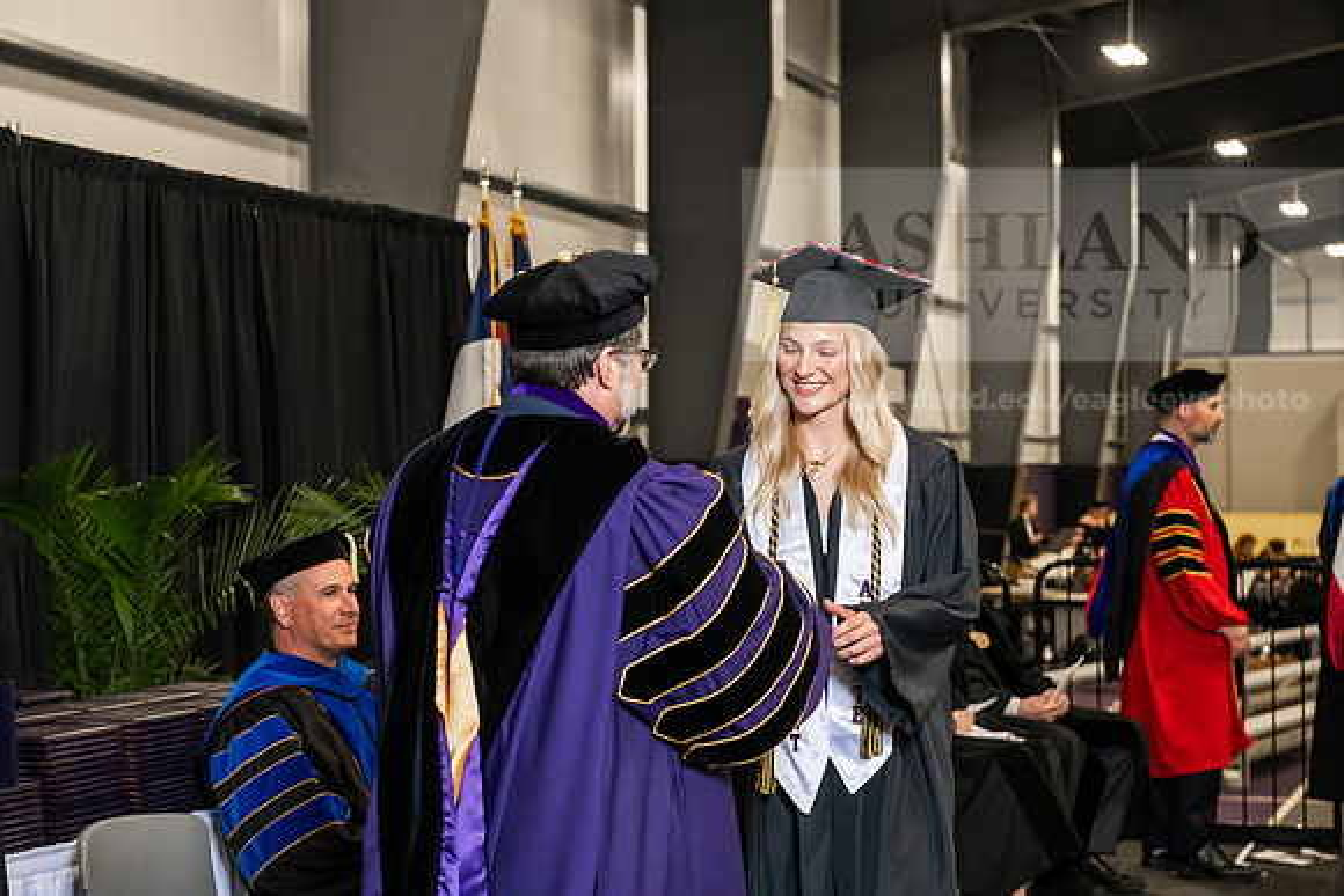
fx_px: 2614
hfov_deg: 28.8
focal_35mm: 70
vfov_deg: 19.5
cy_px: 448
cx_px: 672
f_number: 5
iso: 2500
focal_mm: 70
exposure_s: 1/200
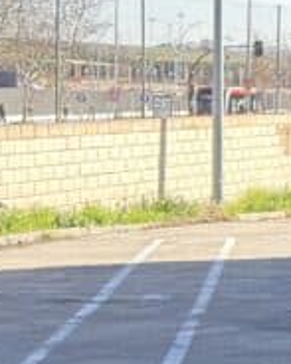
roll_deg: -2.6
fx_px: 1929
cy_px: 166
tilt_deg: -3.0
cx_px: 984
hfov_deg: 7.3
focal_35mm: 179
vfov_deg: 10.8
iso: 80
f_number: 1.78
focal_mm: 6.76
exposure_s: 1/1182
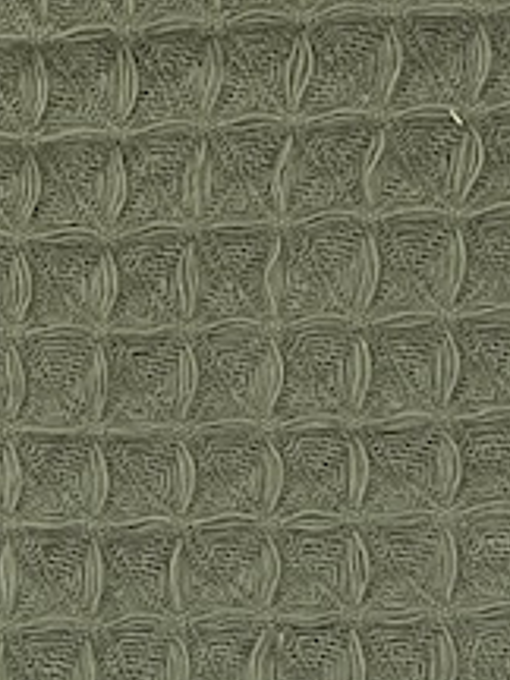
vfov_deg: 11.3
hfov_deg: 8.4
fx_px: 3379
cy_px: 778
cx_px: -356
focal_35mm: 172
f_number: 1.8
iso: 20
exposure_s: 1/217
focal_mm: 3
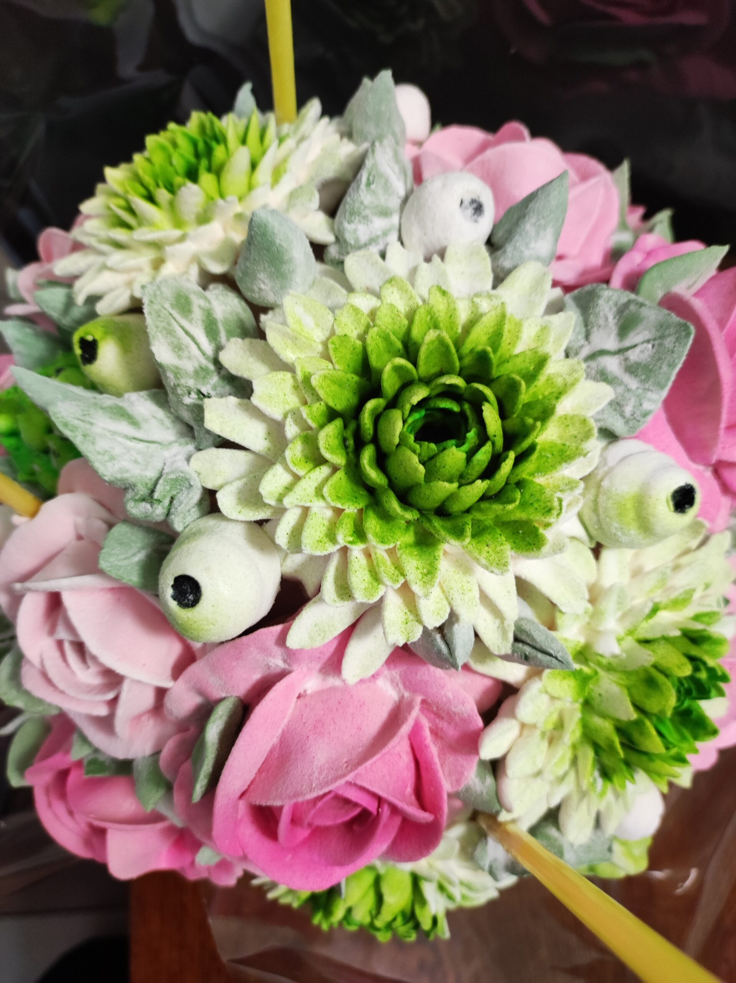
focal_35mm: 25
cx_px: 368
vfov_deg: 69.4
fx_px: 710
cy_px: 492
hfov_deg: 54.8
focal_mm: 4.7
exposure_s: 1/33
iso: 685
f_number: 1.79
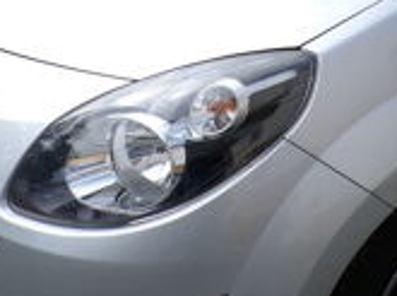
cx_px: 390
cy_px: 130
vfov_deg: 20.9
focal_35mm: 70
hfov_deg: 26.5
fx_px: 801
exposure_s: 1/550
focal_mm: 4.3
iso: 100
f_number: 4.4
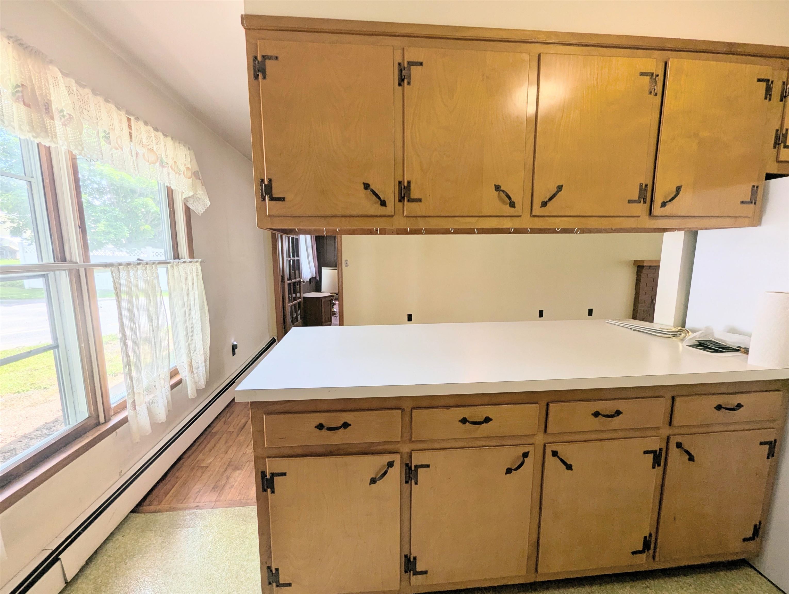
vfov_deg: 90.1
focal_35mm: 13
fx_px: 297
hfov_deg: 106.1
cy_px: 297
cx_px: 394
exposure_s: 1/183
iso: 26
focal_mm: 1.95
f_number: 2.2
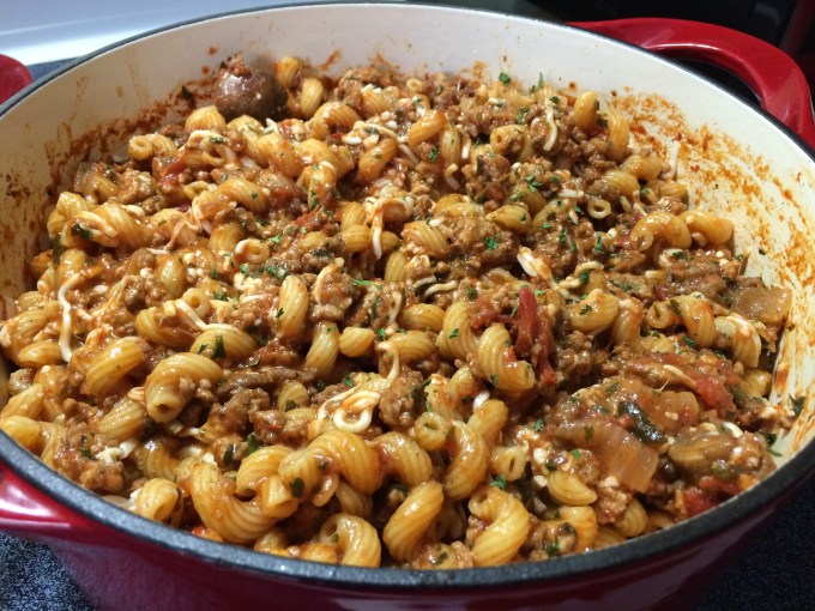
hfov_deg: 61.7
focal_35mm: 29
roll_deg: -4.2
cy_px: 306
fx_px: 683
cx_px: 408
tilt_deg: -42.7
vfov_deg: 48.2
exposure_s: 1/30
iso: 160
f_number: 2.2
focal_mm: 4.15
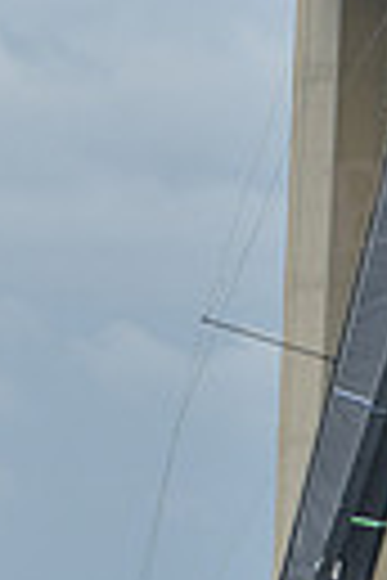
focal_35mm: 898
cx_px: 92
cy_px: 436
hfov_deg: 1.5
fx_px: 14479
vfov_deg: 2.3
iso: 250
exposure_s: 1/800
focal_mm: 200
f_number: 8
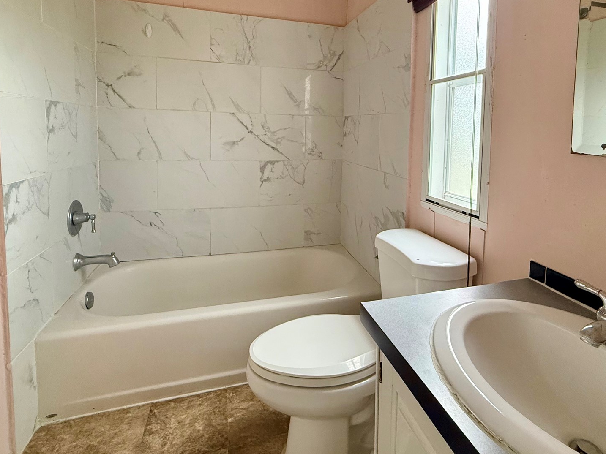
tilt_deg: -4.3
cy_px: 158
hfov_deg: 81.4
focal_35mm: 20
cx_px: 341
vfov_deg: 64.5
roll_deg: -1.6
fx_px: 350
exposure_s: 1/65
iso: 320
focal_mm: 2.22
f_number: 2.2
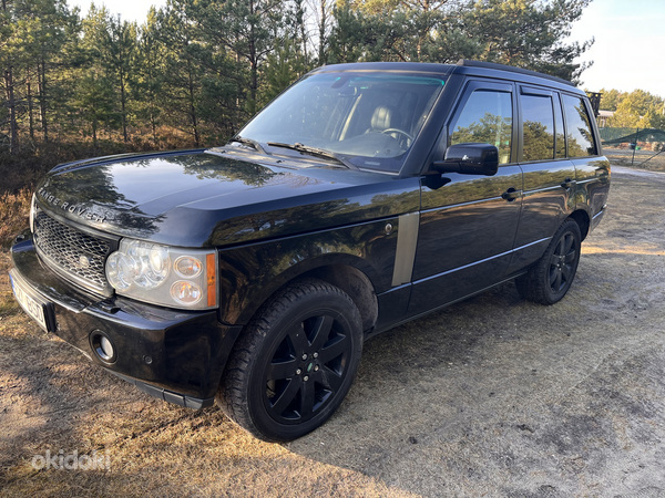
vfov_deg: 53.1
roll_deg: -1.7
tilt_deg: -14.8
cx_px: 332
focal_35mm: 26
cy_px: 249
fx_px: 499
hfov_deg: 67.3
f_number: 1.6
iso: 40
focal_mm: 5.1
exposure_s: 1/209
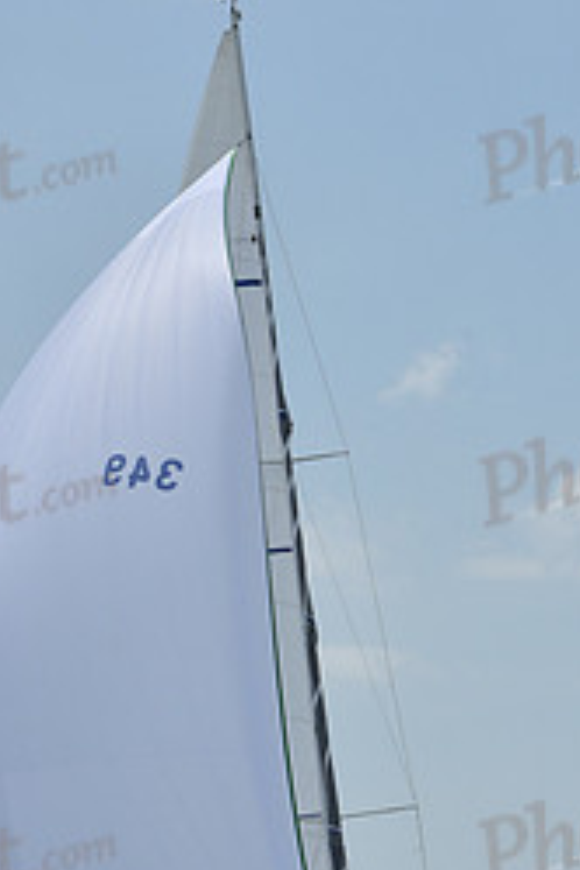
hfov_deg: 6.2
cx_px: 299
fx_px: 5340
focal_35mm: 221
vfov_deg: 9.3
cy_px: 667
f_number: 10
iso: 250
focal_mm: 95
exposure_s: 1/1250
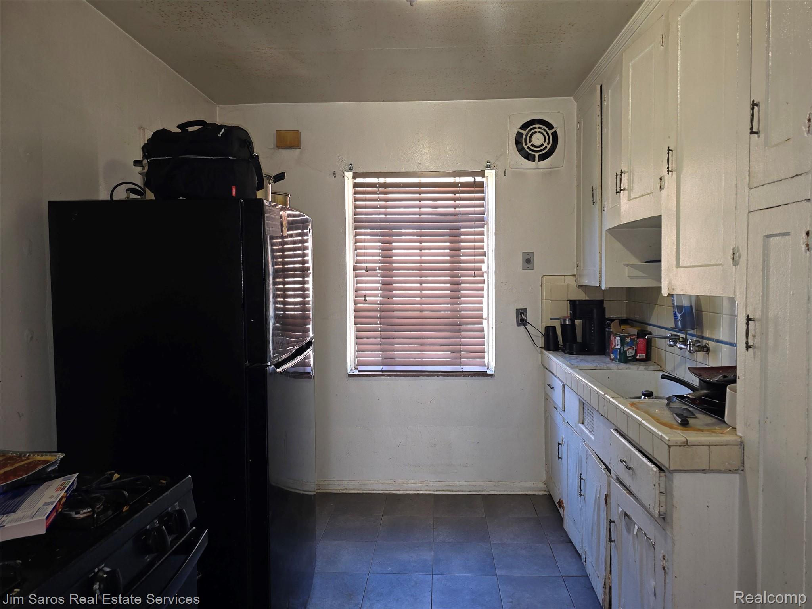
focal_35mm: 23
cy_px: 304
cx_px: 406
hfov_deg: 73.9
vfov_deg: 58.9
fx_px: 540
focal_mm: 6.3
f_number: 1.7
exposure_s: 1/40
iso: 100
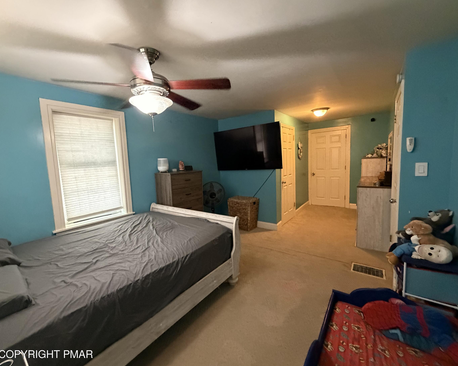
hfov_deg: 96.7
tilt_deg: -6.3
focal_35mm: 15
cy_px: 183
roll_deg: +3.0
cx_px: 214
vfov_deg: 84.0
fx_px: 203
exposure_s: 1/60
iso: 1000
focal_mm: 2.22
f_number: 2.2
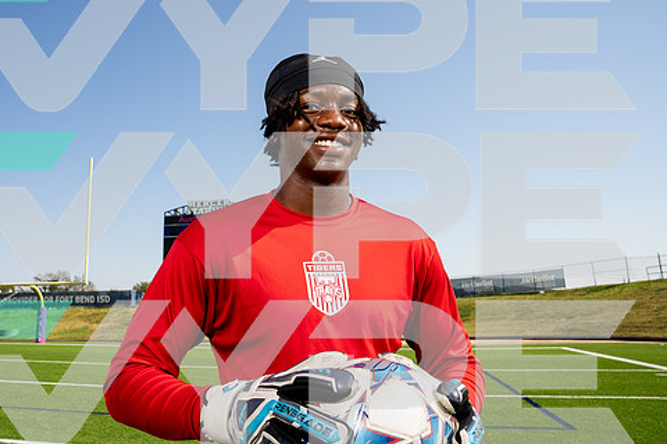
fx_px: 537
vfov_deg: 44.9
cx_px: 286
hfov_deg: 63.4
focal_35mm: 29
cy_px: 206
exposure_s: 1/125
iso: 50
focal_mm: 24
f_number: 7.1
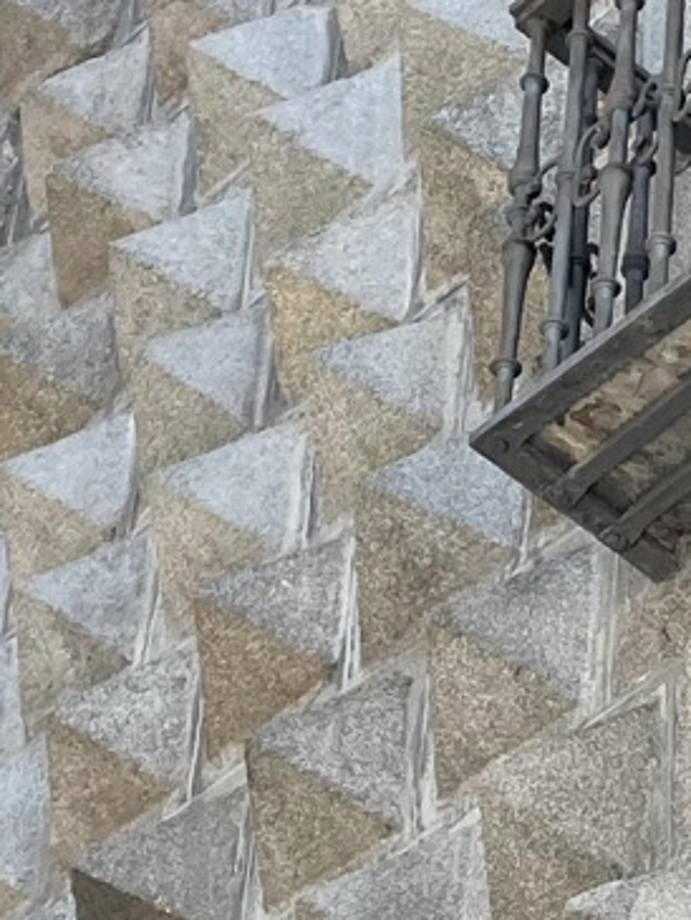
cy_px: 928
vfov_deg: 13.3
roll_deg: -0.5
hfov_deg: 10.1
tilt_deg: +37.1
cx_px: 716
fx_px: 3884
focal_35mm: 146
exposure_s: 1/626
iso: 32
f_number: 1.6
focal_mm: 4.2
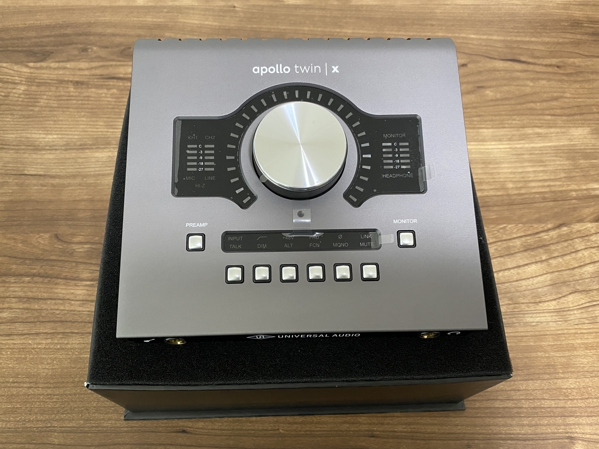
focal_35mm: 26
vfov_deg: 53.1
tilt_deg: -62.8
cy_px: 224
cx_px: 300
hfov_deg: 67.3
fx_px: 450
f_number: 1.8
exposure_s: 1/60
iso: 400
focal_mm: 4.25
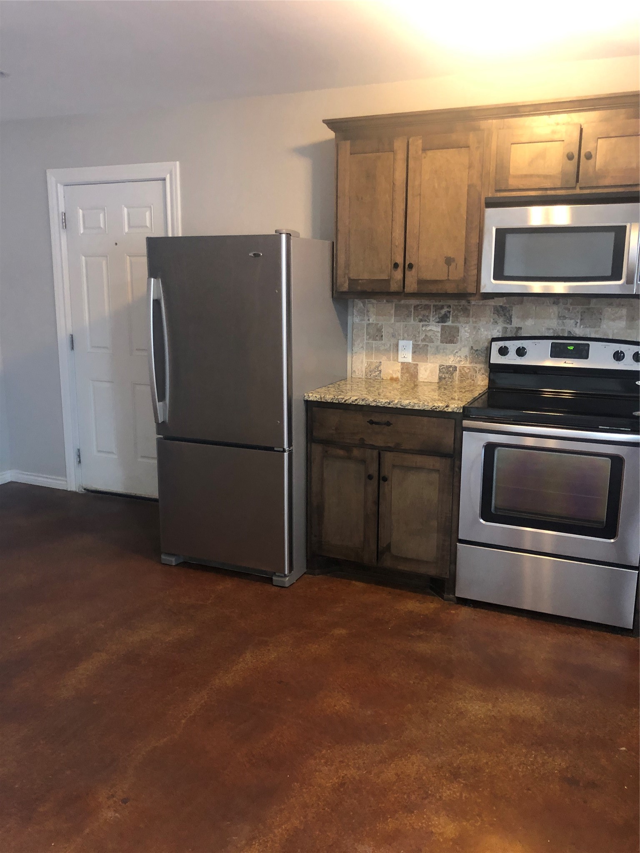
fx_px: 690
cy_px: 426
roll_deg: -1.1
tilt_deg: -8.6
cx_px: 320
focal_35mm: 28
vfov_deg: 63.4
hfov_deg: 49.7
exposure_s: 1/13
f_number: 1.8
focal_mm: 4
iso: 100
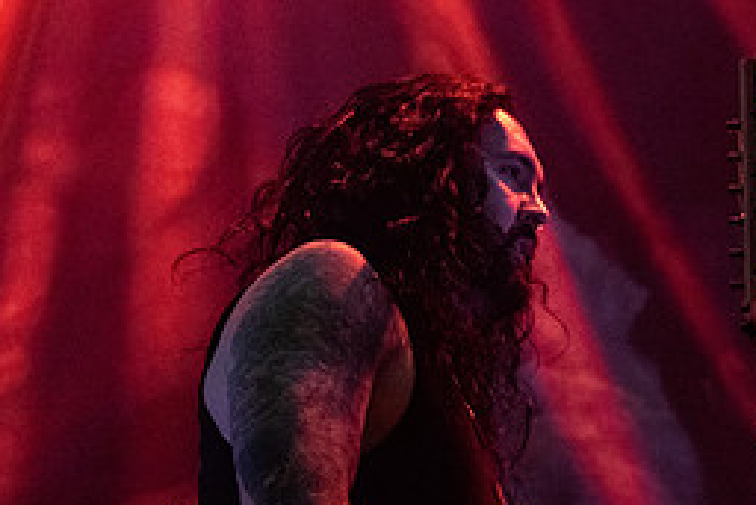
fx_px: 2668
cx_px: 850
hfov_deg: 15.7
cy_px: 406
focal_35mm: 127
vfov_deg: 10.8
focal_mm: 56
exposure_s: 1/160
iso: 3200
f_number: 3.2
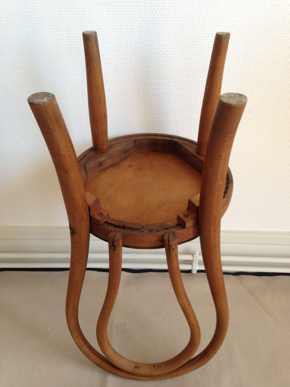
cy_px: 194
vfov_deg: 55.4
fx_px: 369
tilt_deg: -31.7
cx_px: 145
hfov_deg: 42.9
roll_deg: +0.3
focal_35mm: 33
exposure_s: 1/30
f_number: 2.4
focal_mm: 4.12
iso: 50
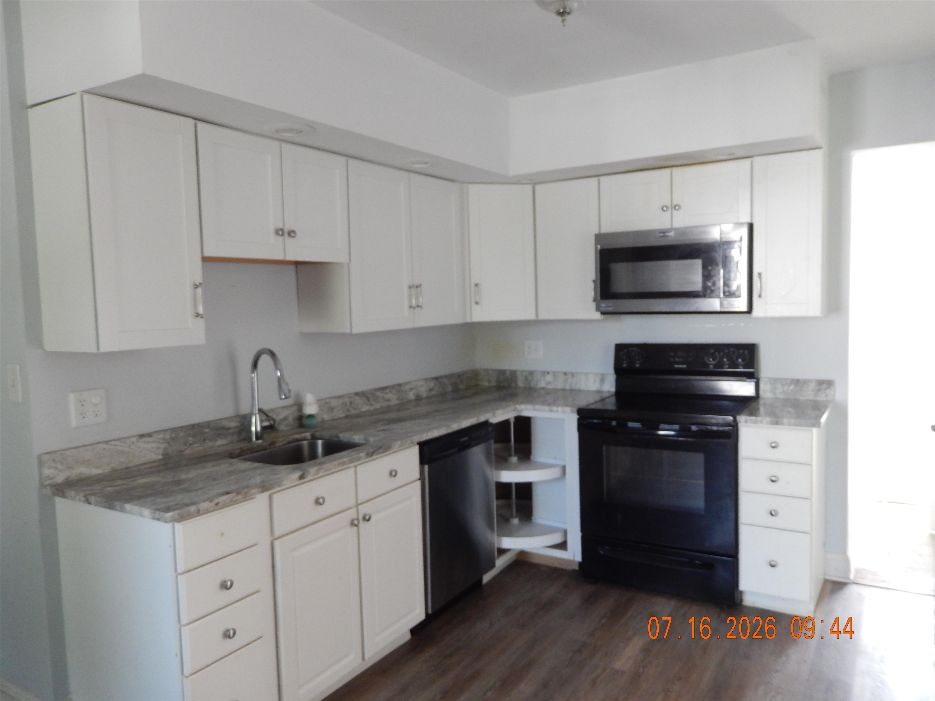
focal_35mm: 25
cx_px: 468
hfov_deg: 69.4
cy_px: 350
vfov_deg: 54.9
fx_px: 675
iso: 360
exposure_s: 1/30
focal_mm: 4.5
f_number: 3.4
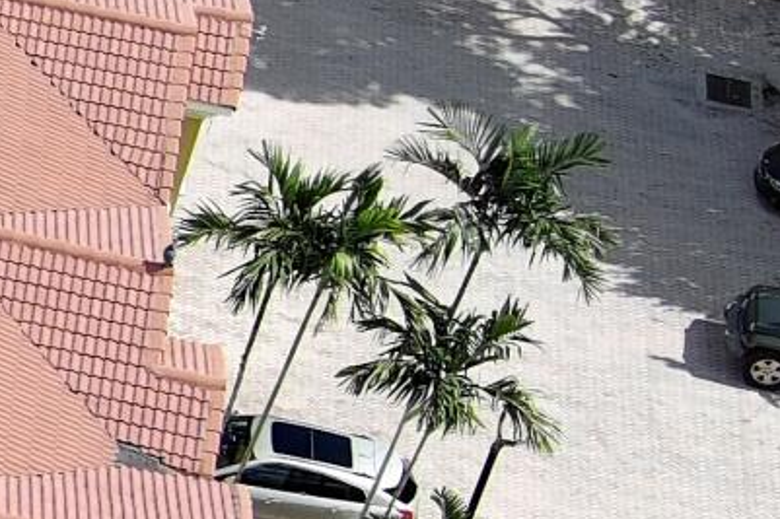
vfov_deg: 6.3
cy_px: 99
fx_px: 4699
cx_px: -1865
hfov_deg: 7.7
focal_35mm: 217
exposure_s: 1/1101
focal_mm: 10.57
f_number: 2.8
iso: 100
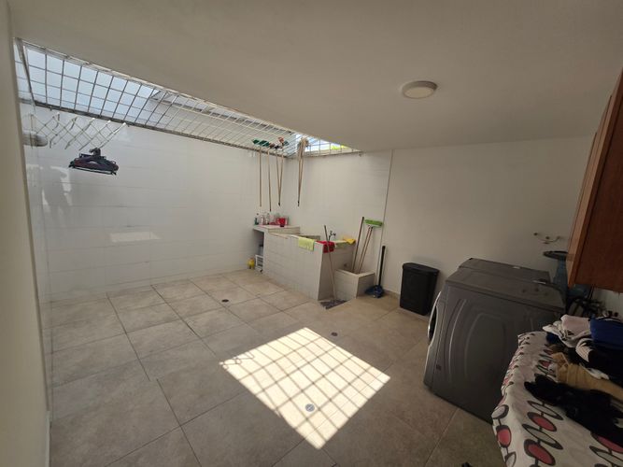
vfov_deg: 89.9
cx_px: 312
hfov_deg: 106.2
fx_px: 234
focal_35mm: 13
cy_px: 234
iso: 50
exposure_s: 1/1129
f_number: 2.2
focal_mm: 2.2
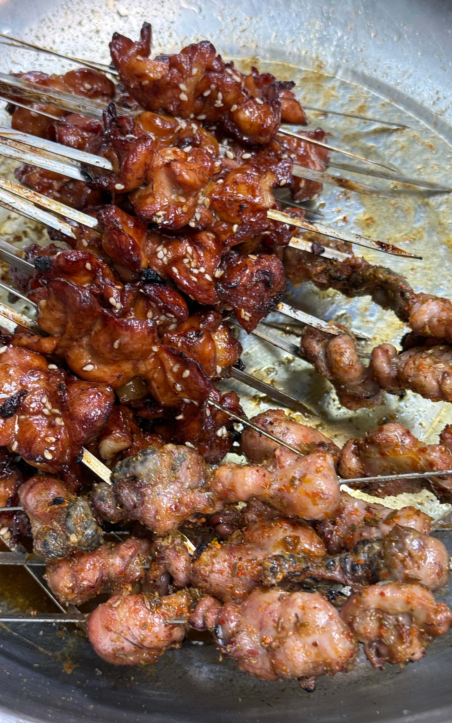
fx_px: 1005
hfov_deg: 25.3
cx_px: 218
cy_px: 361
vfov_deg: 39.6
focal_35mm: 51
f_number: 1.78
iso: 80
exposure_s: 1/50
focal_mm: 6.76
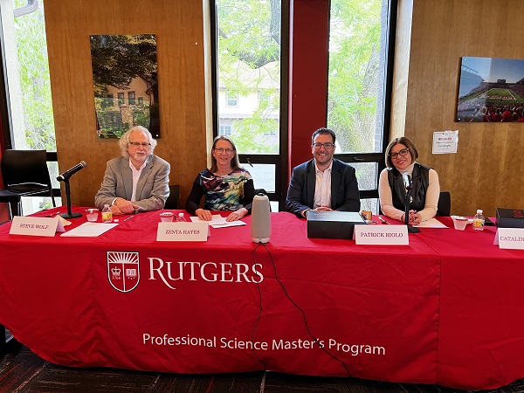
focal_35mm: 26
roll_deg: -0.1
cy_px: 196
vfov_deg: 53.1
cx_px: 262
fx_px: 394
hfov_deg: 67.3
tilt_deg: -11.2
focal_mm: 5.7
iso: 250
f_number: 1.5
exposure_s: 1/60
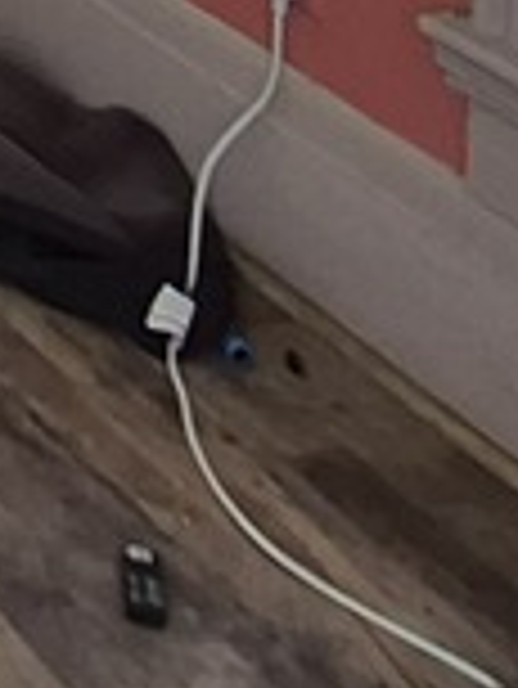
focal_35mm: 122
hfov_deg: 10.4
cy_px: -1102
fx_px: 2431
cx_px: -752
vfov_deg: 12.0
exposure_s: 1/60
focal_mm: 1.74
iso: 64
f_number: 2.2
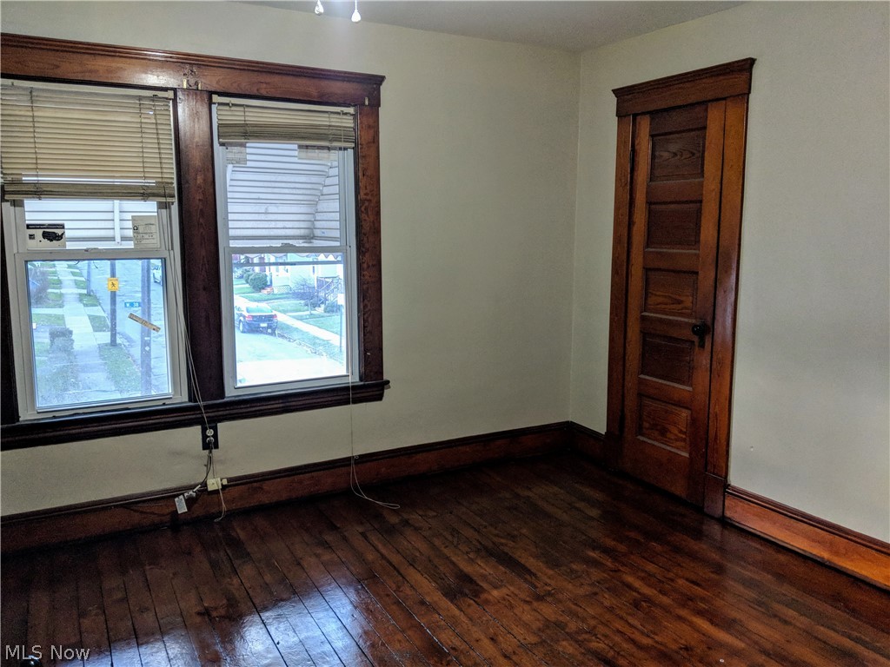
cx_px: 445
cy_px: 334
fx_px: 694
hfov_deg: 65.3
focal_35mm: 27
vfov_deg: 51.4
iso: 168
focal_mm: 4.44
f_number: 1.8
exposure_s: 1/60
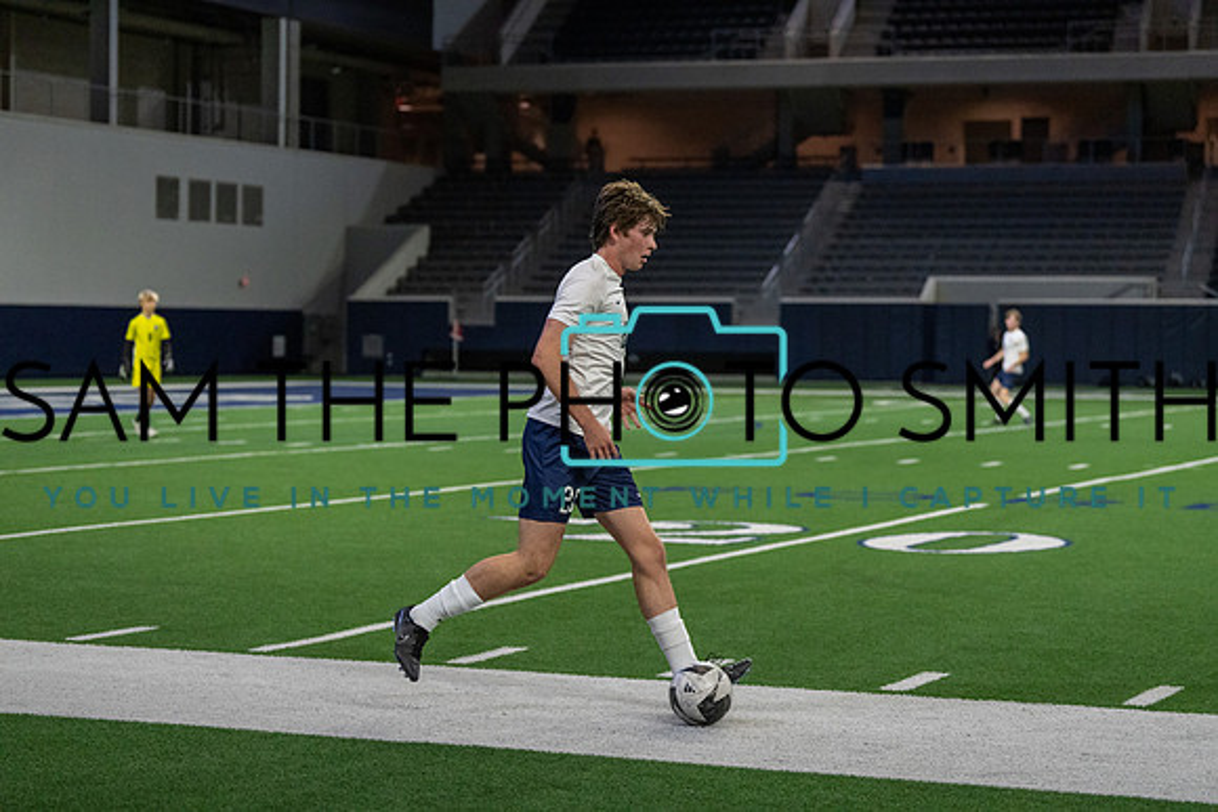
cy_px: 406
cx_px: 609
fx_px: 2639
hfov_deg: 26.0
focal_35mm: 78
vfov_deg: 17.5
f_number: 3.2
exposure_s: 1/1250
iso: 5000
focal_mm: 78
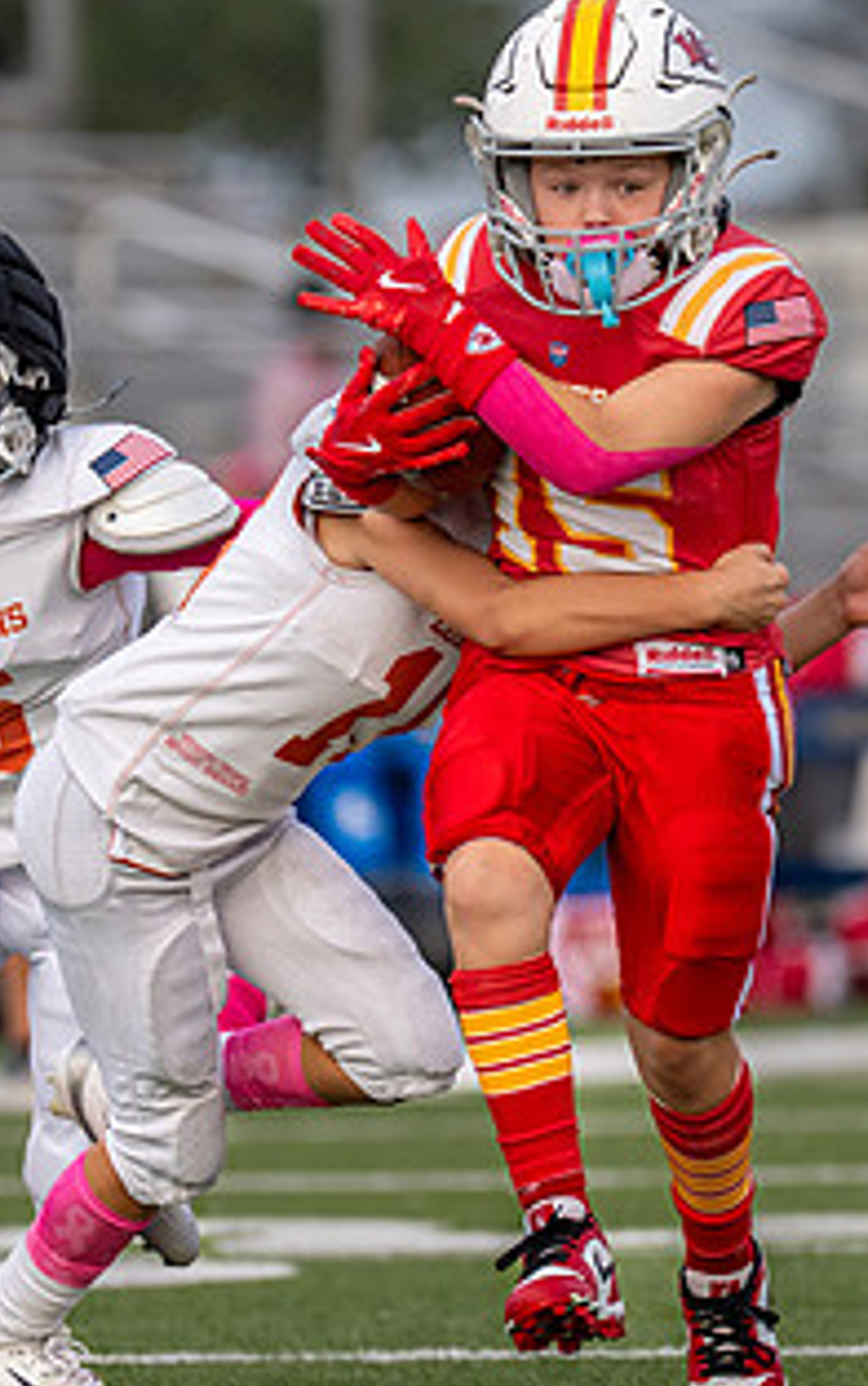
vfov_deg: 3.0
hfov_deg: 1.9
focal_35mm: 689
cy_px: 737
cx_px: 484
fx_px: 26042
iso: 400
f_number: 2.8
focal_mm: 200
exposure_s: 1/2500
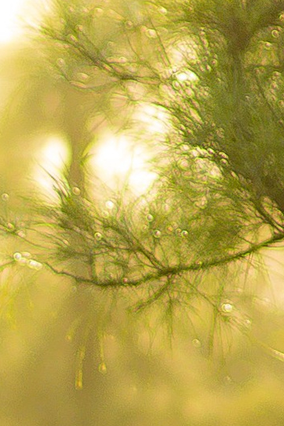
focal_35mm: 929
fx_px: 11000
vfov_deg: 2.2
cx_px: -727
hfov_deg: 1.5
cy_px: 445
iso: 250
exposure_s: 1/1000
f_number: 2.2
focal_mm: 85
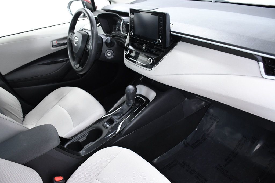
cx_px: 138
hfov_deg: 67.4
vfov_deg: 47.9
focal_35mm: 27
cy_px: 92
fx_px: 206
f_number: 5
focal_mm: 18
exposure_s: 1/100
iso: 2500
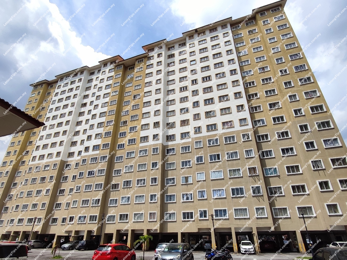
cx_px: 174
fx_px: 160
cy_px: 130
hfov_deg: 94.5
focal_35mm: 16
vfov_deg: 78.1
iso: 50
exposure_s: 1/1855
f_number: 2.2
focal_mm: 1.65
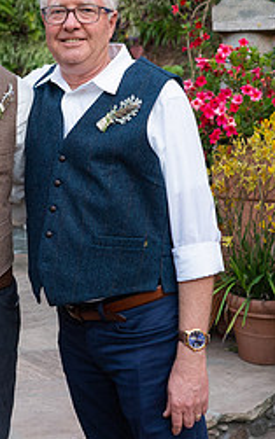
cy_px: 150
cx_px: 32
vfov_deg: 30.8
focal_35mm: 66
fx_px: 791
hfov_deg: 19.4
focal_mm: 28
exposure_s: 1/250
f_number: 3.2
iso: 500
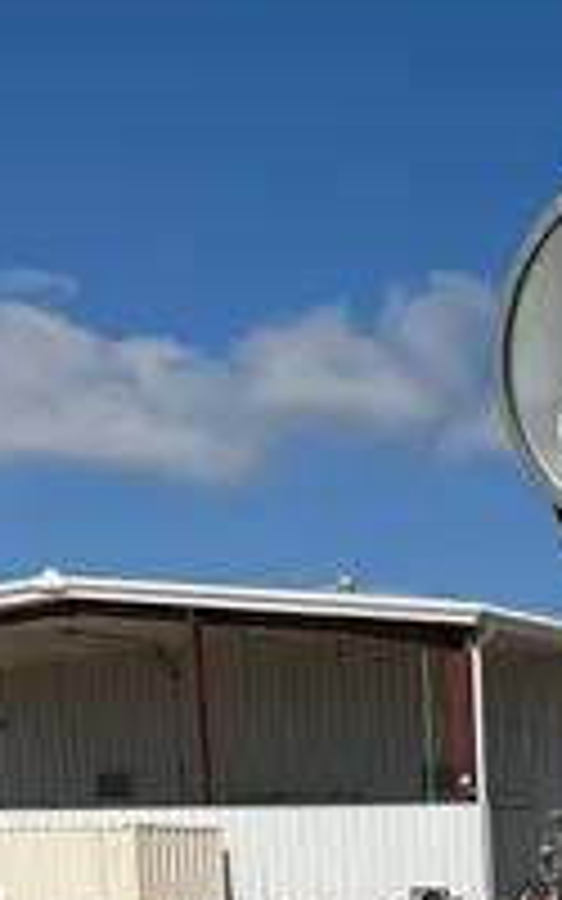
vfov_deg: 18.5
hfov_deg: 11.6
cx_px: 1142
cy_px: 1307
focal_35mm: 101
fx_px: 2475
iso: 50
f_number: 1.6
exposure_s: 1/7353
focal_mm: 5.1
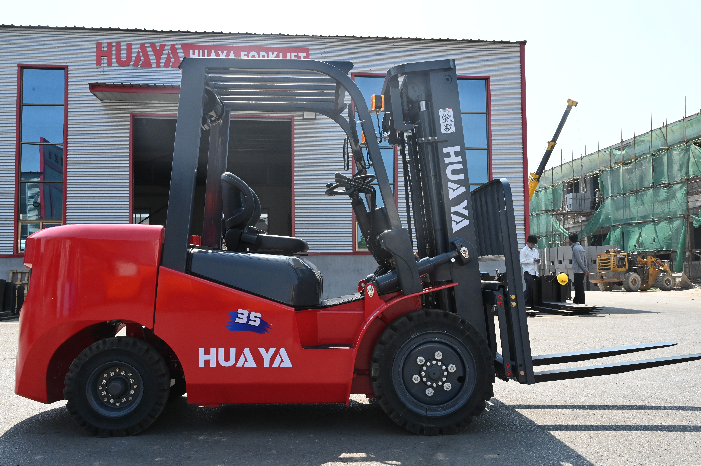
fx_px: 632
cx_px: 350
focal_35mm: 32
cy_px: 233
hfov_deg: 58.0
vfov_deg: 40.5
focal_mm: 32.5
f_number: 16
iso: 2500
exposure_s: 1/1000
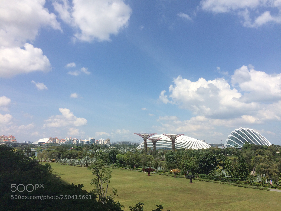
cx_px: 140
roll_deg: -0.3
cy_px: 106
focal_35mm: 29
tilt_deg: +7.8
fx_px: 235
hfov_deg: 61.7
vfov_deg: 48.2
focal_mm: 4.15
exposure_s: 1/3731
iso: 32
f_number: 2.2
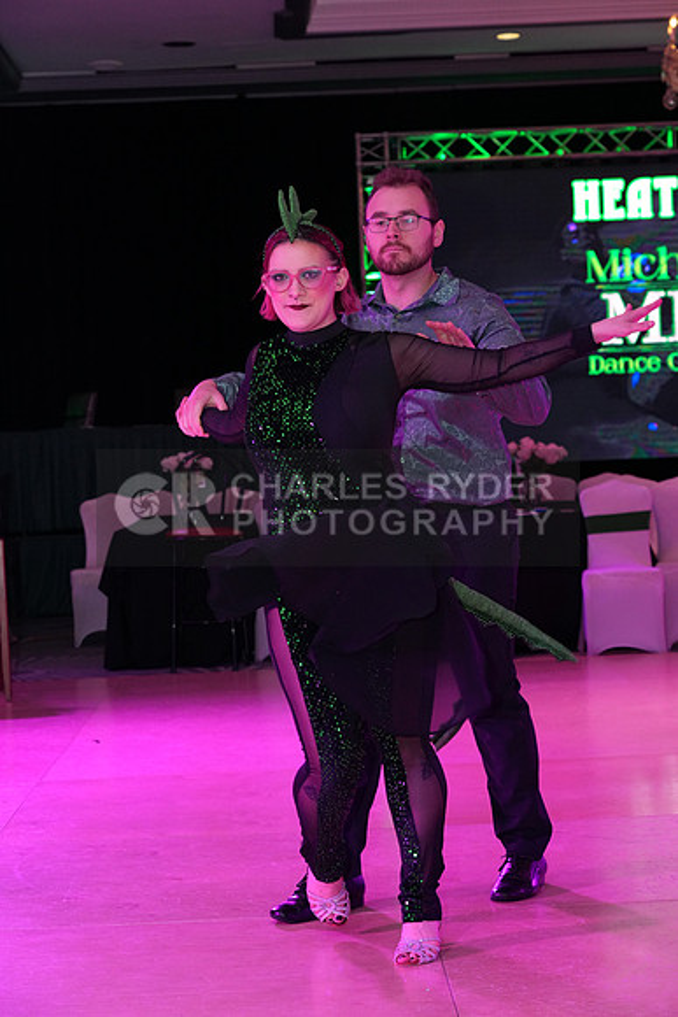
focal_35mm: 76
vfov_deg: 26.6
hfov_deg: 18.0
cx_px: 339
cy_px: 508
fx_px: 2146
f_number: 6.3
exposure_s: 1/250
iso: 2500
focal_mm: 76
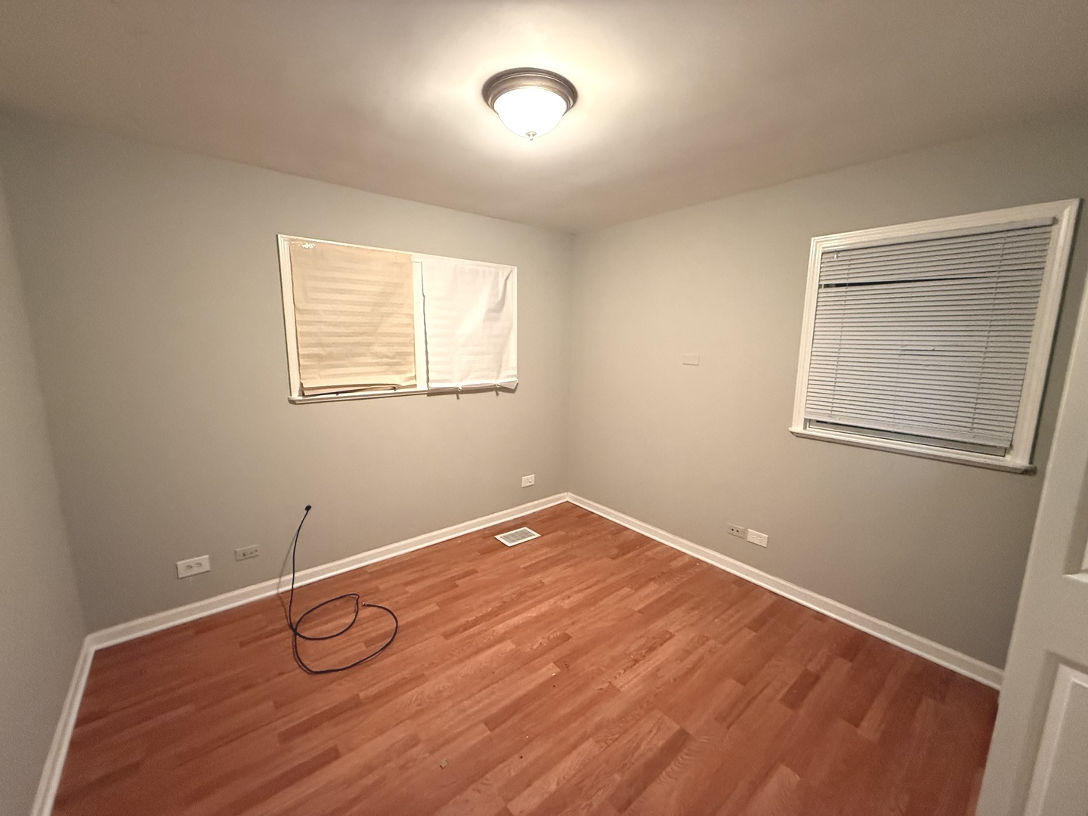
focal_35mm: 14
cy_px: 408
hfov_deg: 102.1
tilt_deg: -8.7
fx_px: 440
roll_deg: -0.5
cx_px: 544
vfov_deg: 85.7
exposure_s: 1/60
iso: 800
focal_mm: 2.22
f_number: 2.2
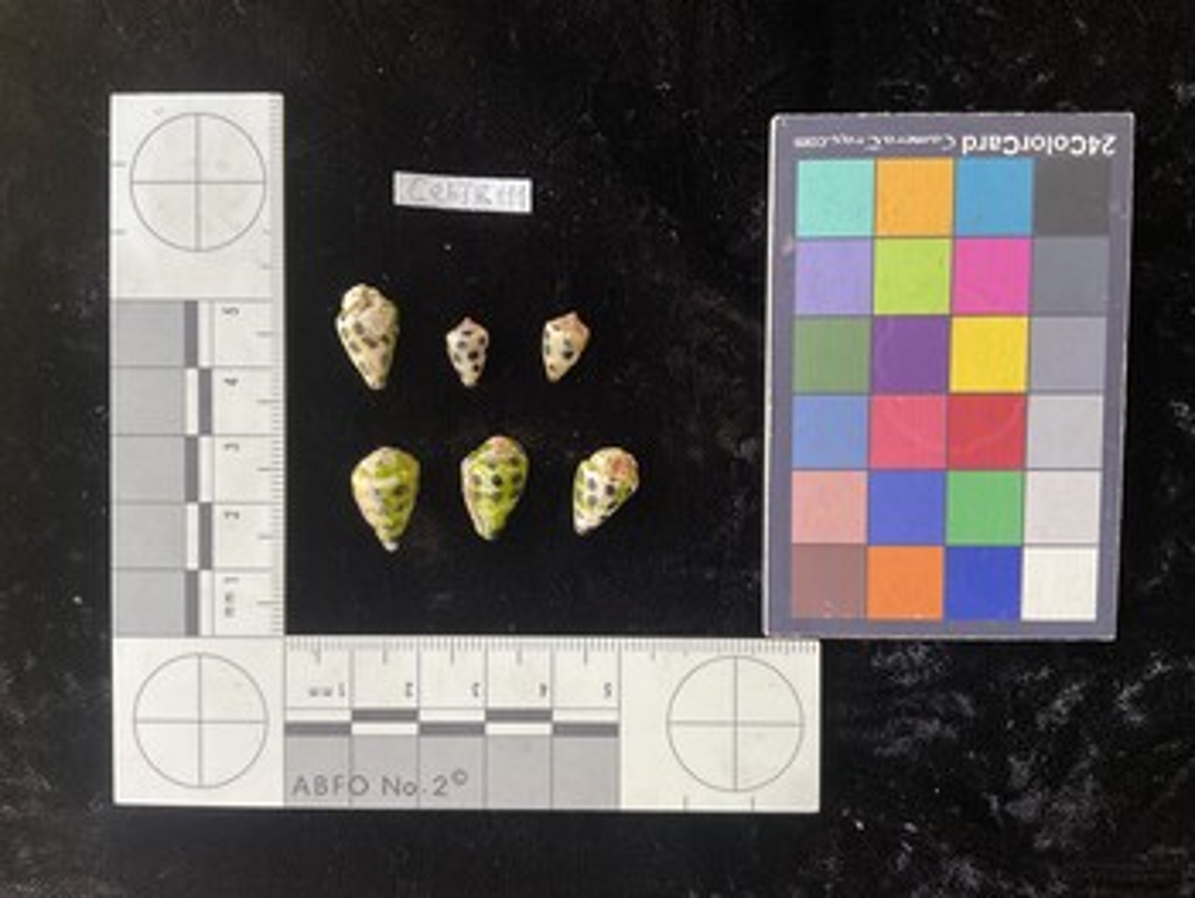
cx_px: 598
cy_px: 449
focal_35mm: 29
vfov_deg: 48.3
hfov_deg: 61.6
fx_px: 1002
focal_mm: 3
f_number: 1.8
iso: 50
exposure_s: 1/60
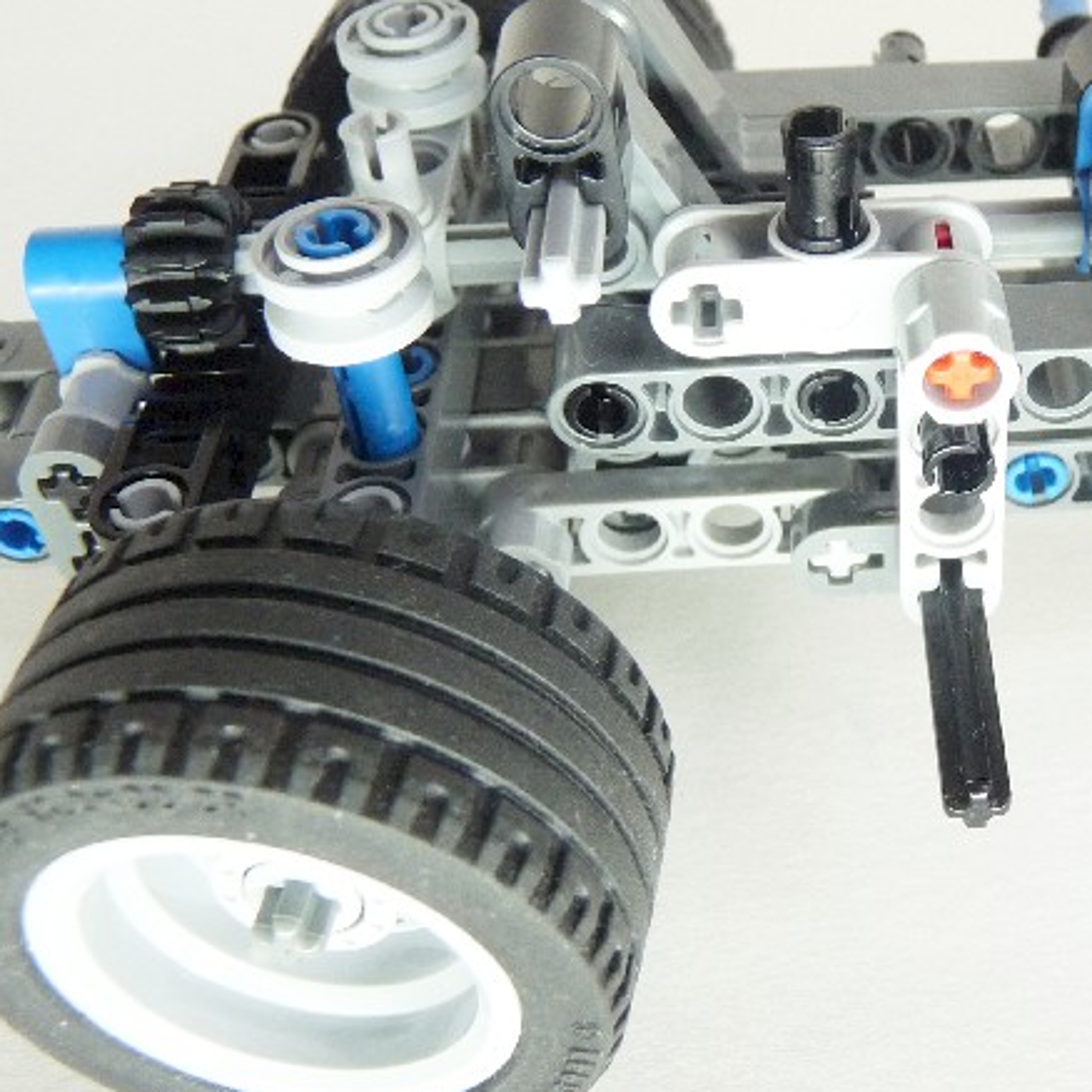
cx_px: 950
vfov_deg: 34.0
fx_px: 1785
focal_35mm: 50
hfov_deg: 32.6
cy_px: 496
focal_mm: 5.4
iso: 250
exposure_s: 1/30
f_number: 3
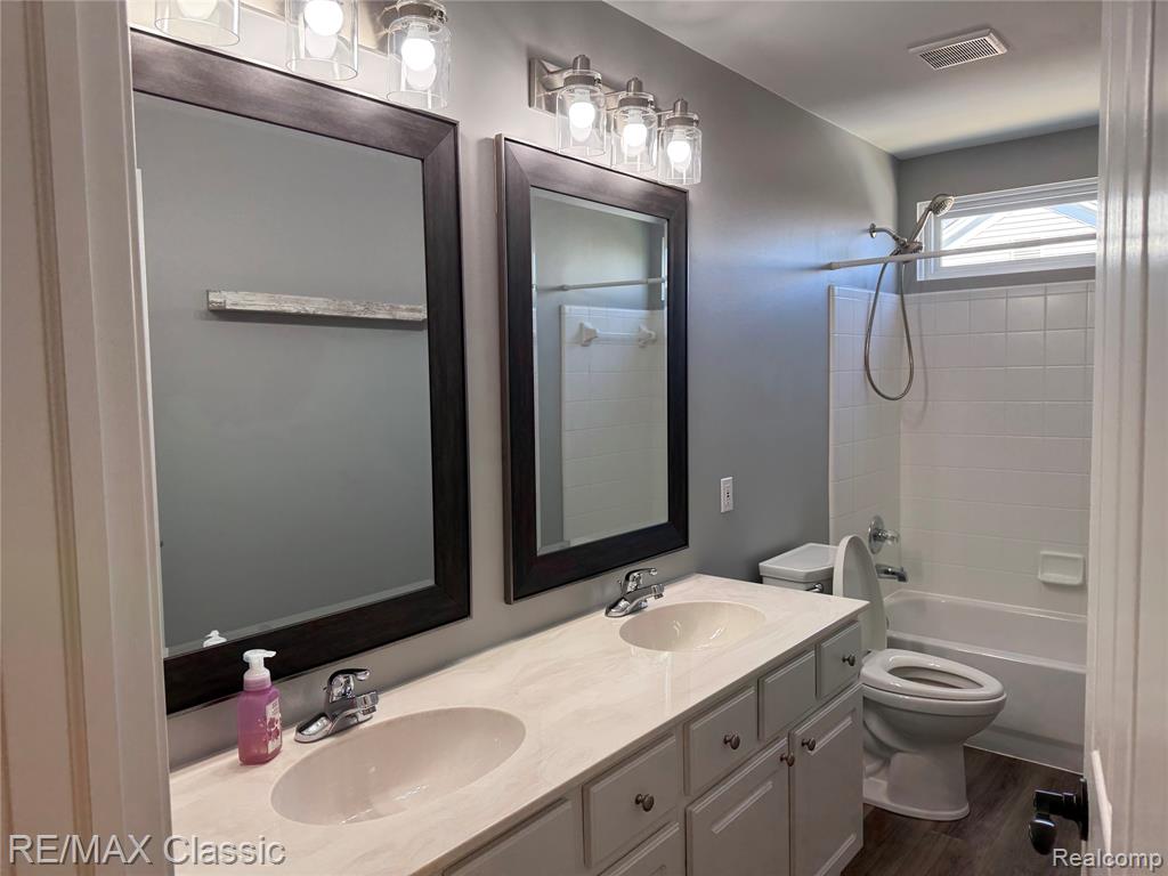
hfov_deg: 71.6
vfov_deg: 56.8
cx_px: 584
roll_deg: +1.9
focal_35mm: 24
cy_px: 438
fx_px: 810
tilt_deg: -3.1
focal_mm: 6.76
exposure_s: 1/225
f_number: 1.78
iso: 125
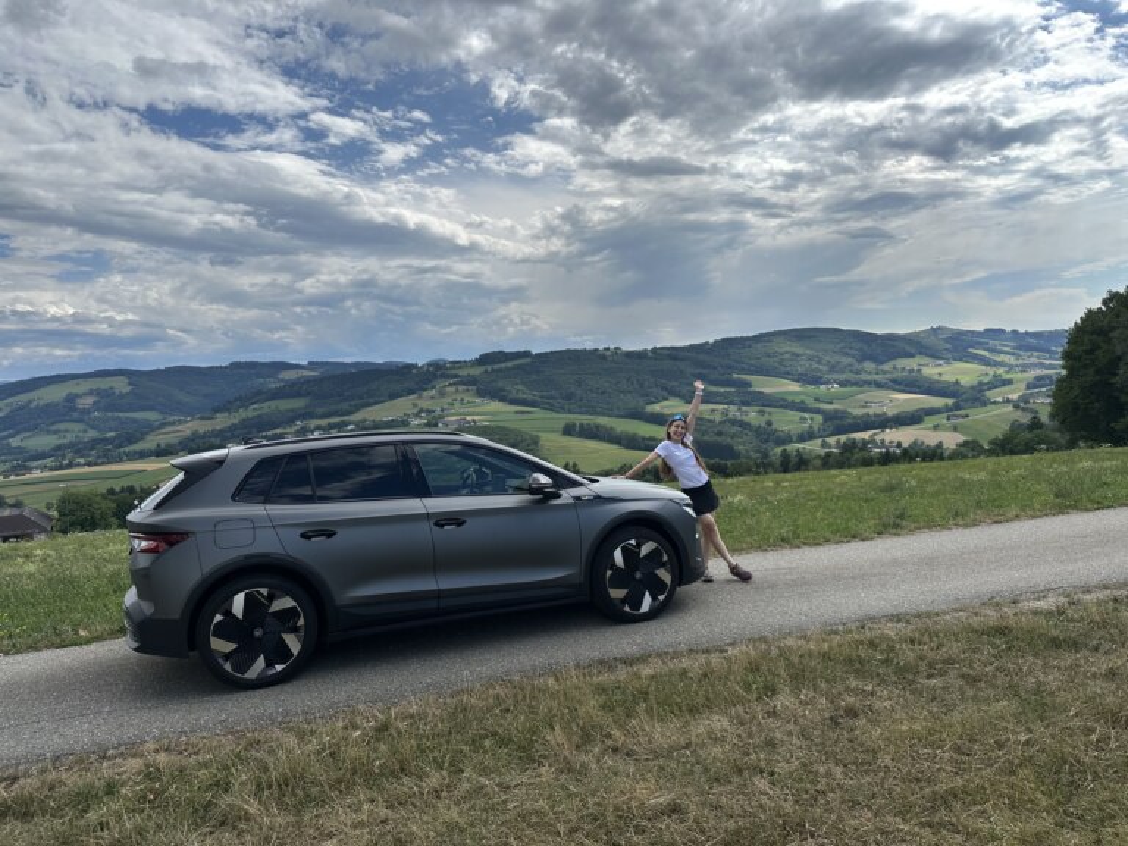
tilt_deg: -2.2
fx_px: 782
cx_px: 564
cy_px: 423
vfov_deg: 56.8
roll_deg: +3.4
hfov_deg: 71.6
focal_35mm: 24
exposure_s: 1/7576
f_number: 1.78
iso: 80
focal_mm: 6.86
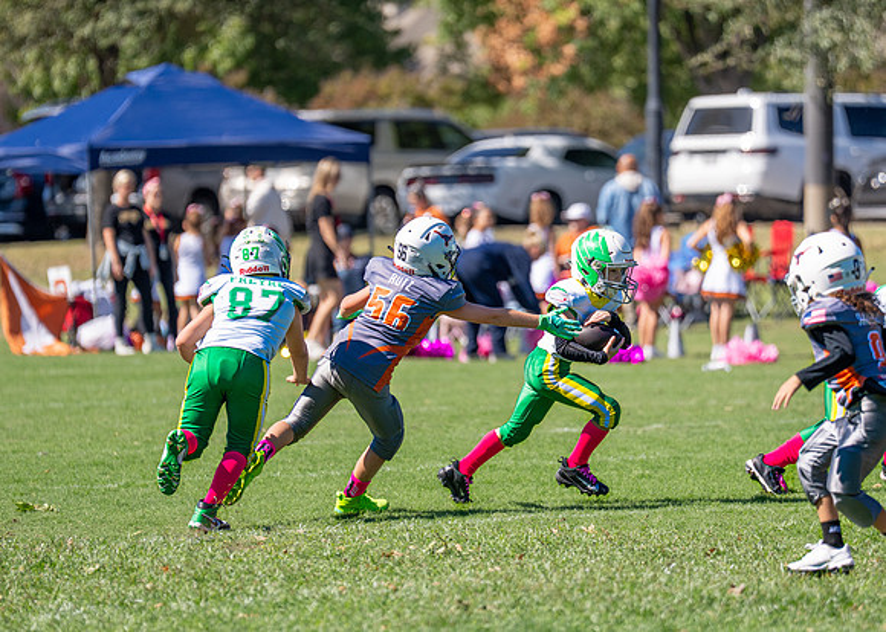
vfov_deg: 4.6
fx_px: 7876
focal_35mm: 313
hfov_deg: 6.4
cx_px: 507
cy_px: 294
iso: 160
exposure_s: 1/3200
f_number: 2.8
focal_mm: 200
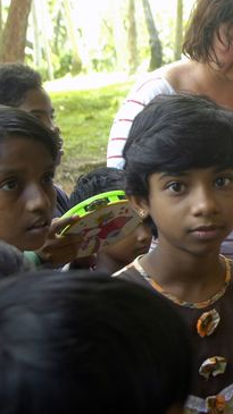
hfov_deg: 19.9
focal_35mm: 55
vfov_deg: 37.8
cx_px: 307
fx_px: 605
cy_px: 232
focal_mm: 20
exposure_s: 1/50
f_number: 3.5
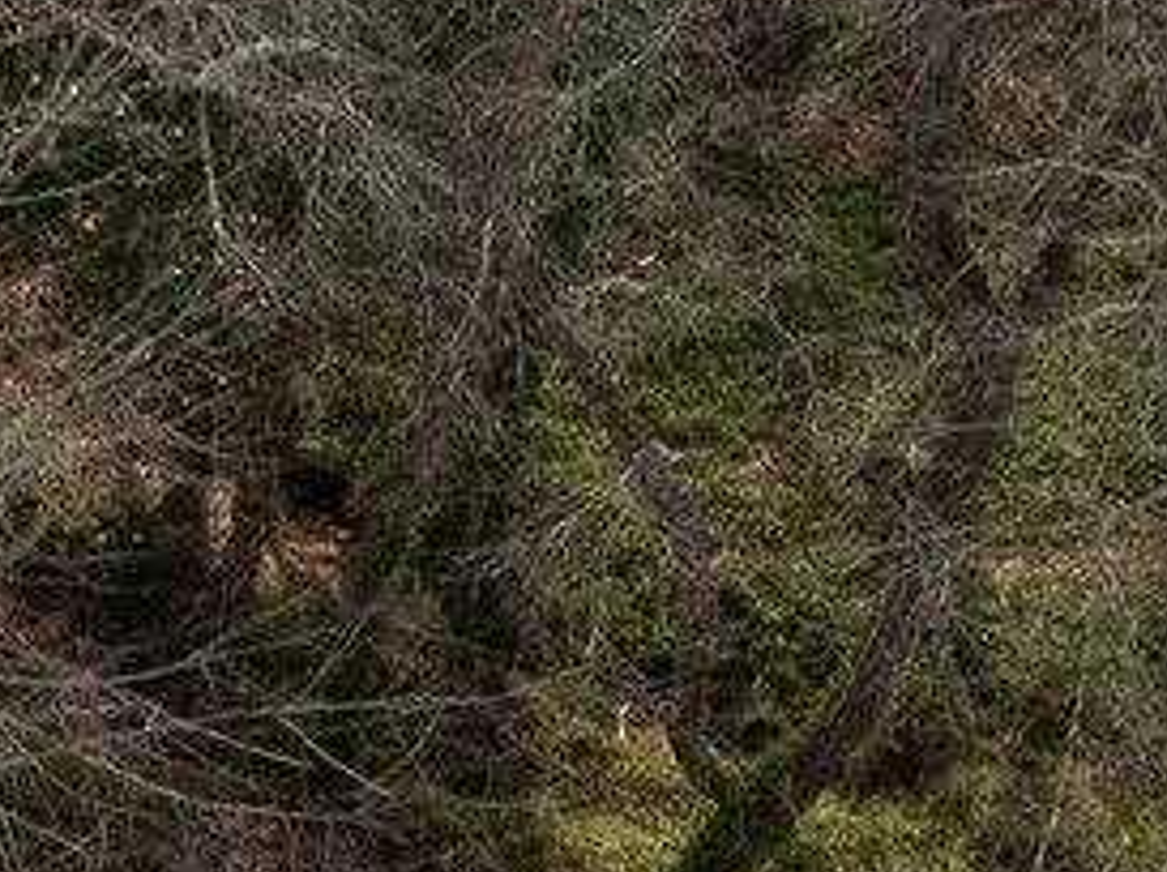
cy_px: 1502
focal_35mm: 180
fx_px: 6060
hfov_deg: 9.8
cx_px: -1539
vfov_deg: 8.0
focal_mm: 12.29
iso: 100
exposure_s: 1/50
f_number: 4.5
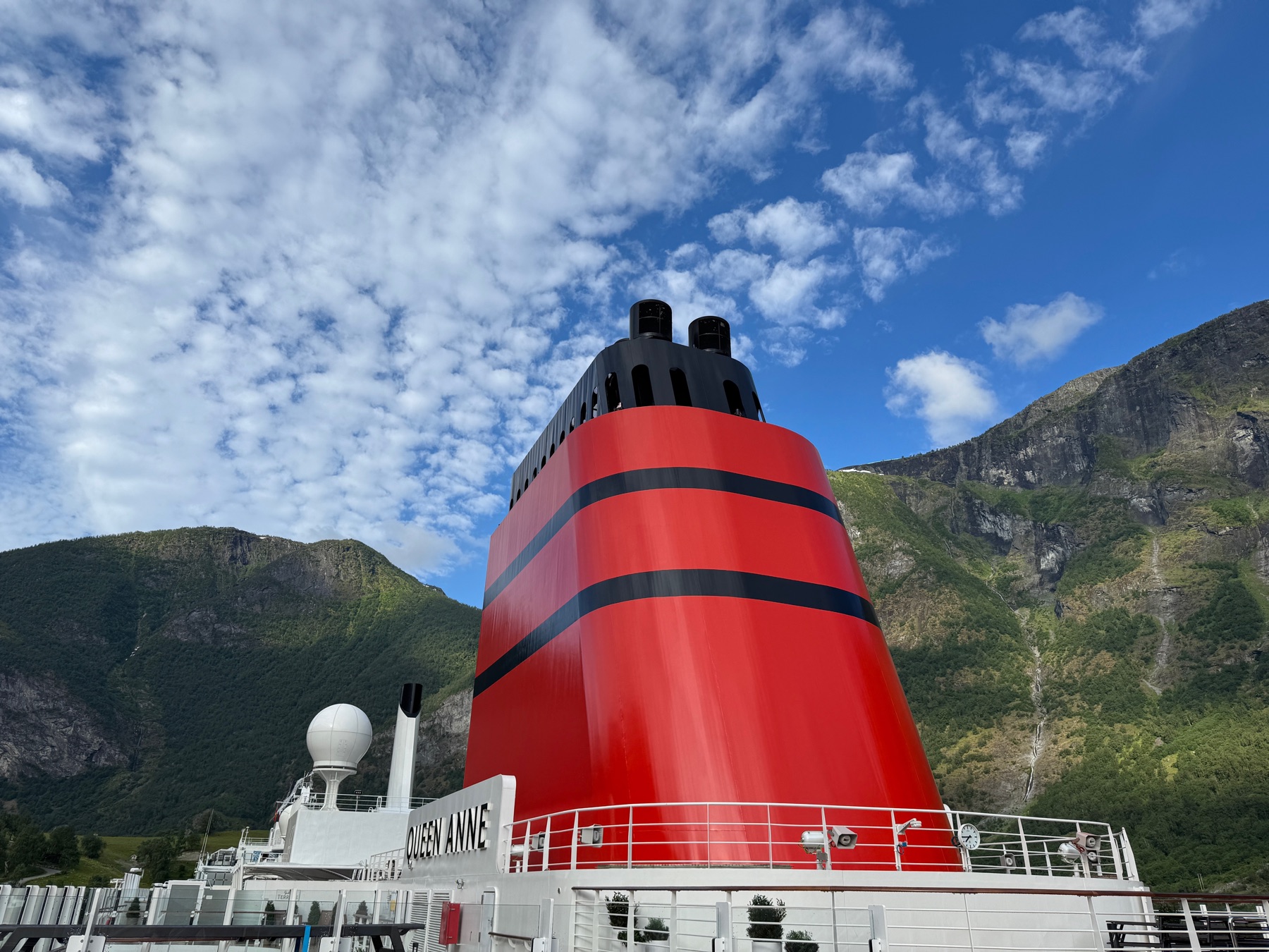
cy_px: 476
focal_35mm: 24
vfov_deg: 56.8
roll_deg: -1.9
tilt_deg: +25.5
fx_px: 880
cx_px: 634
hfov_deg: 71.6
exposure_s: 1/4310
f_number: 1.78
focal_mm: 6.76
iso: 80
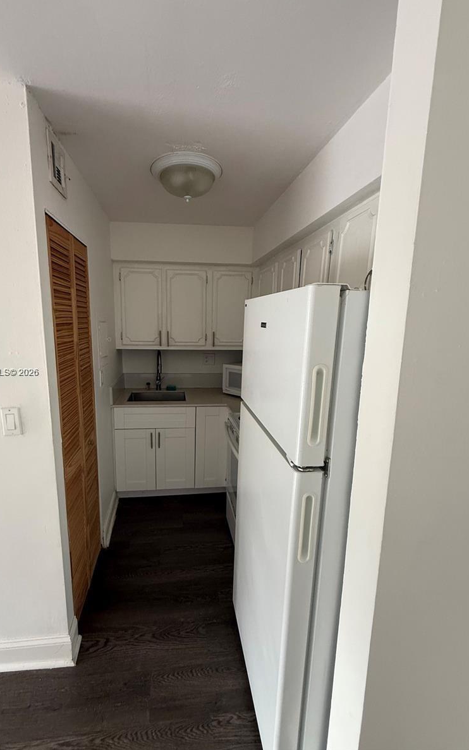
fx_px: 307
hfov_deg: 74.5
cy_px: 373
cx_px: 205
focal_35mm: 15
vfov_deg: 101.5
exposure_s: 1/99
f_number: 2.2
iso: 250
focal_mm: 2.22
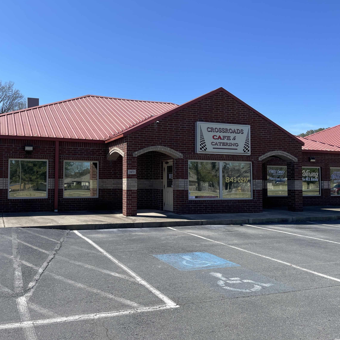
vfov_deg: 52.5
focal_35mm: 31
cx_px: 124
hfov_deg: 51.9
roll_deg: +0.2
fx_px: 344
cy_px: 169
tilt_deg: +2.3
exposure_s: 1/2747
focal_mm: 4.2
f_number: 1.6
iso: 32
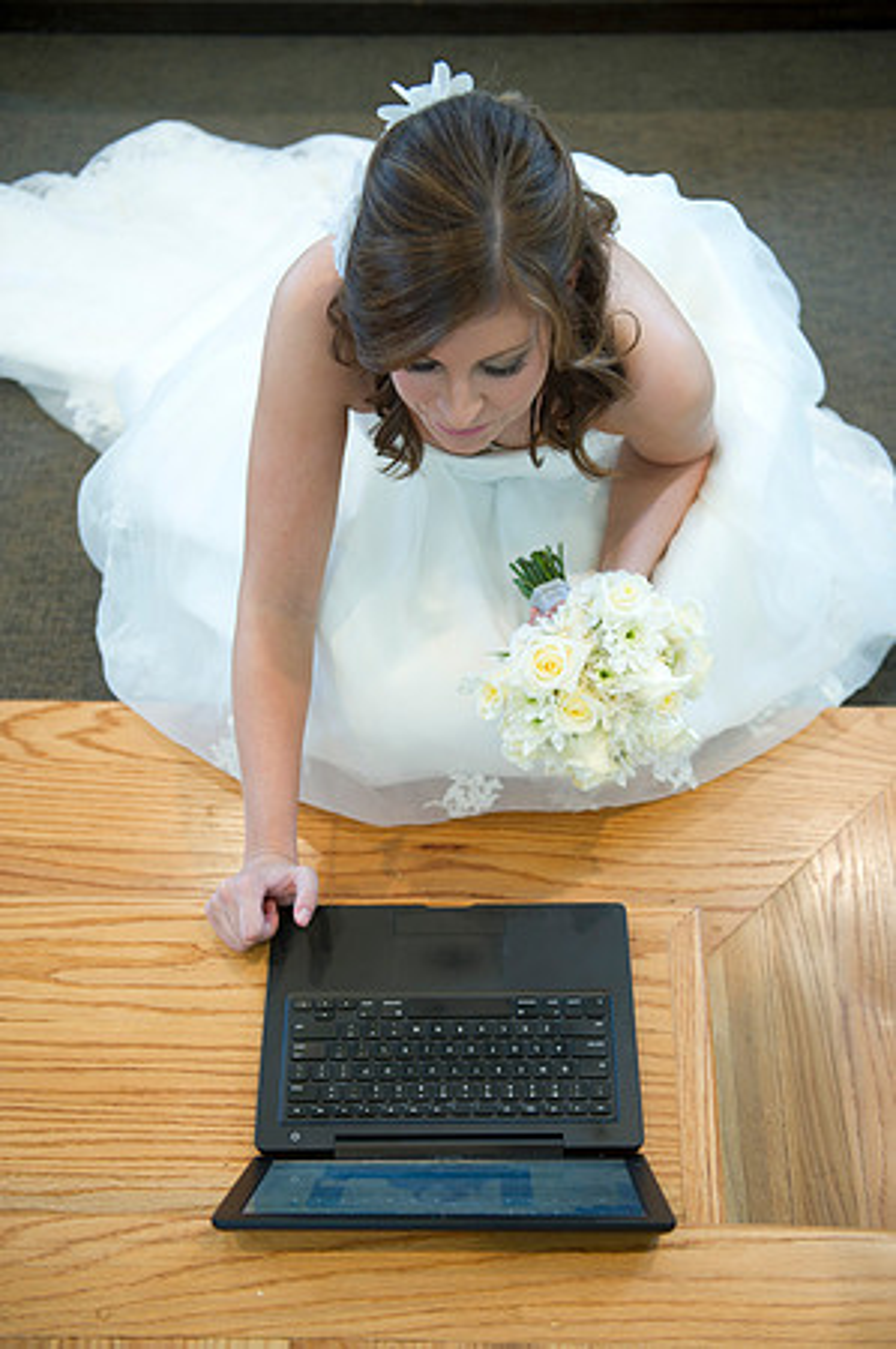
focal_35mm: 42
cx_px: 448
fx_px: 1572
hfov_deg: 31.8
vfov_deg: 46.4
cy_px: 674
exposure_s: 1/80
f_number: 3.2
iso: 800
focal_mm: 42
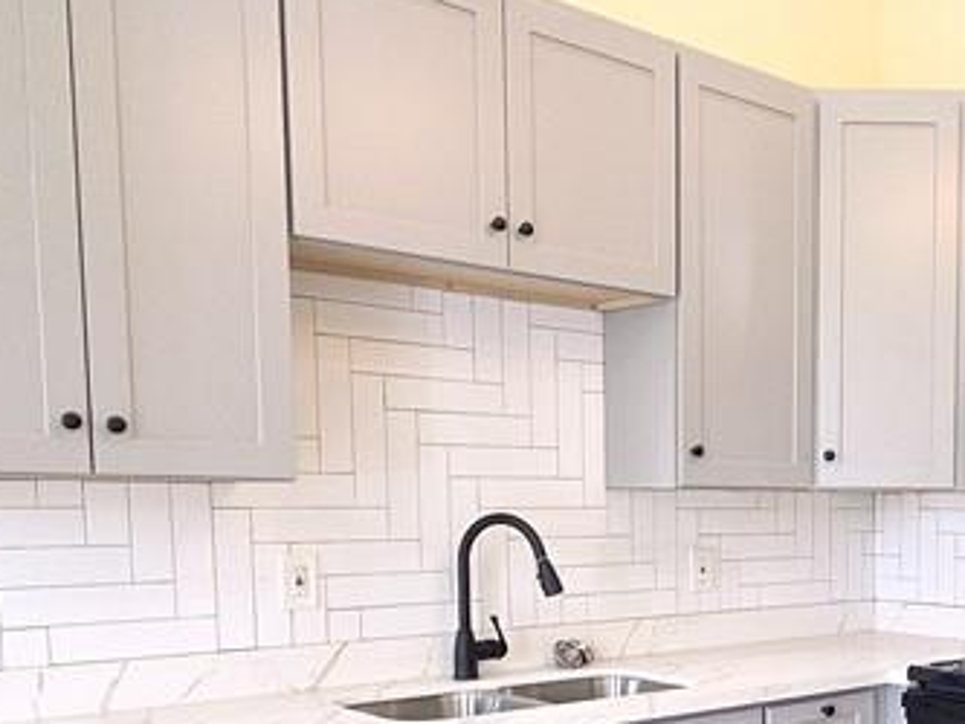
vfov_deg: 34.2
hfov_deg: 42.6
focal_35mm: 40
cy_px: 637
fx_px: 1115
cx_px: 884
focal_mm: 2.2
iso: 80
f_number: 2.2
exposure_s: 1/60
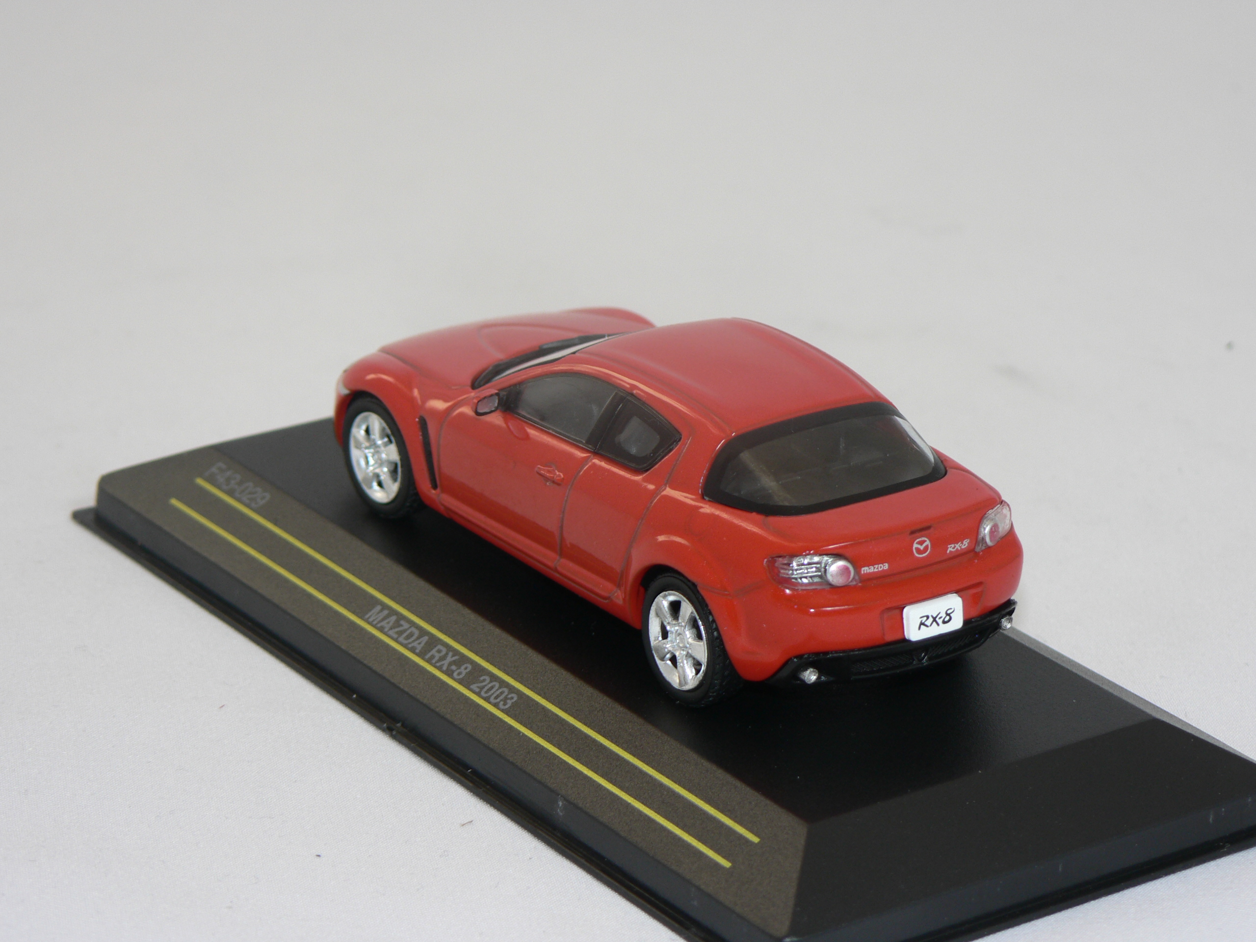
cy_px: 471
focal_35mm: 122
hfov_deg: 16.1
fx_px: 4427
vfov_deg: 12.1
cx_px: 628
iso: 80
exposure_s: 1/60
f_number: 3.2
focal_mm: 20.3
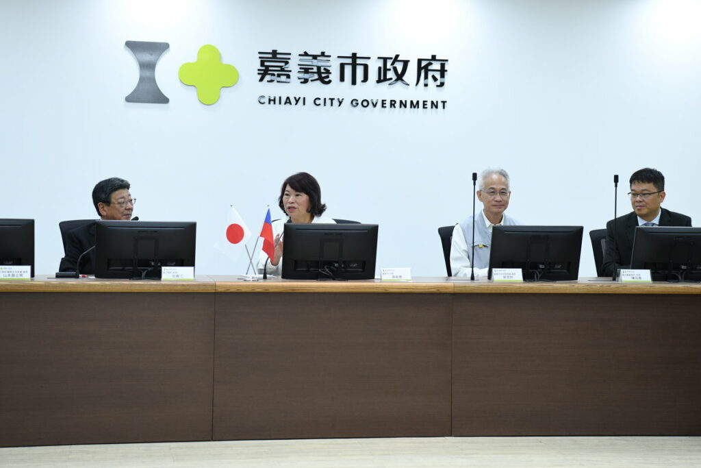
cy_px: 234
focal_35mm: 70
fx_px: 1363
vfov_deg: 19.5
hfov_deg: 28.8
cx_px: 350
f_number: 4.5
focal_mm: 70
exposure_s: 1/200
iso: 1250
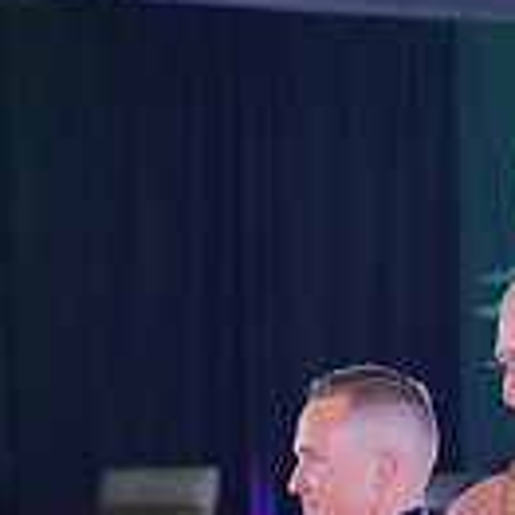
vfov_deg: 6.5
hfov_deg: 6.6
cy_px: 869
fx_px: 4427
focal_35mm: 263
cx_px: 623
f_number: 3.2
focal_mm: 70
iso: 4000
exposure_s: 1/400
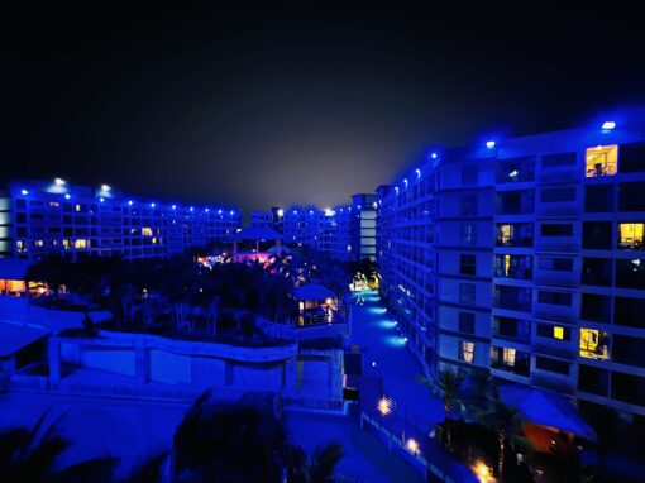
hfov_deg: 106.2
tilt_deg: -2.4
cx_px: 322
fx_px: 242
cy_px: 242
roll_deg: +0.1
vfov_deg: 89.9
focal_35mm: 13
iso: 1000
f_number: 1.8
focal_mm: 1.57
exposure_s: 1/8
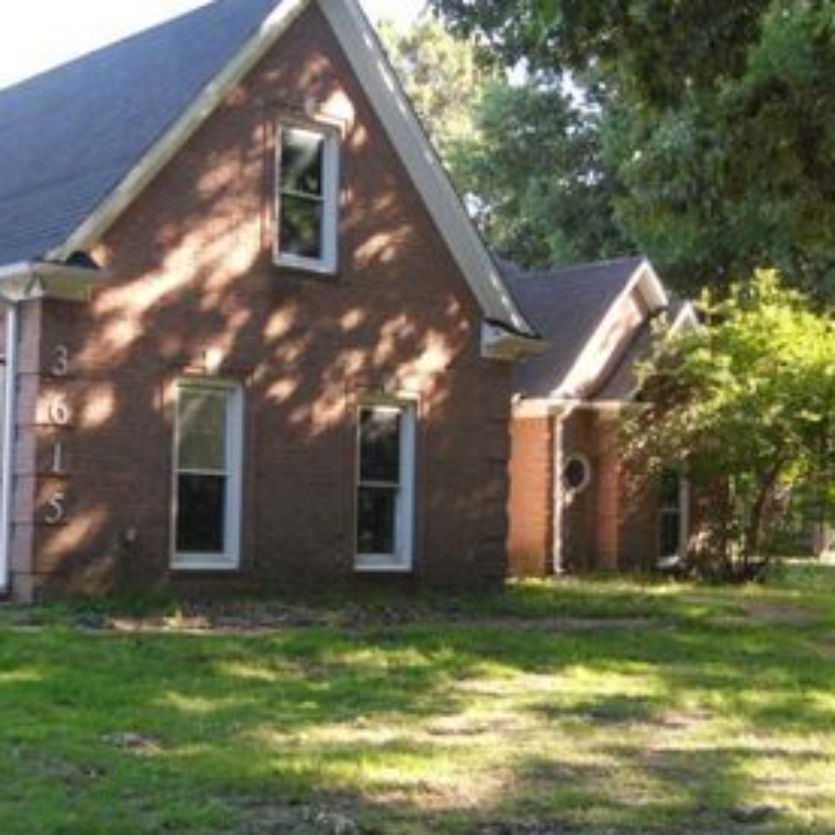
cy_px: 495
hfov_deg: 30.5
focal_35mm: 56
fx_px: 1528
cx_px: 387
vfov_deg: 30.5
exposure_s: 1/60
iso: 80
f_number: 3.5
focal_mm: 6.3
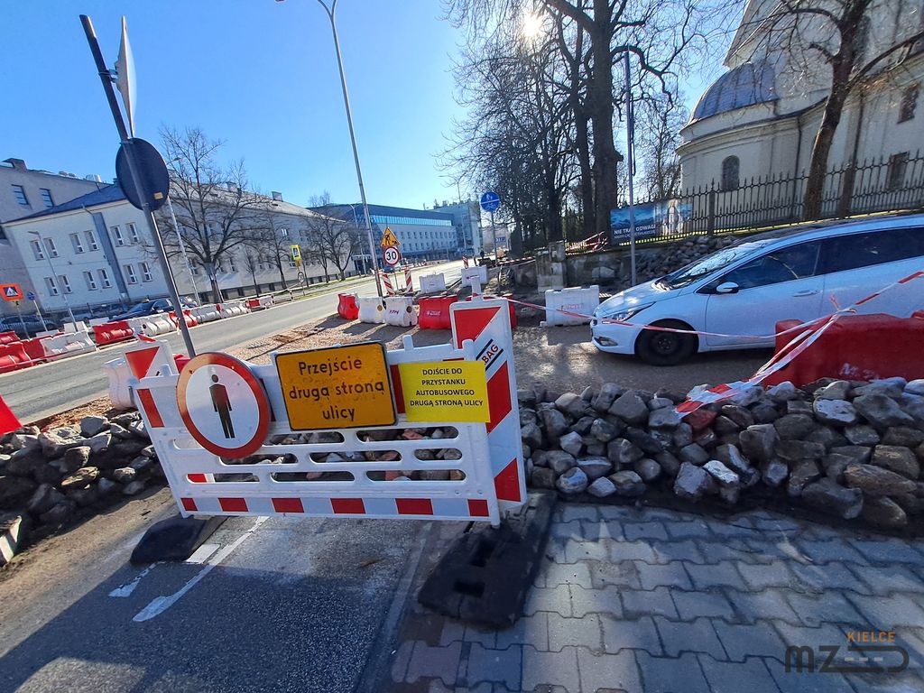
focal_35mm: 13
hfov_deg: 106.2
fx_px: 347
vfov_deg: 89.9
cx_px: 462
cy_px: 346
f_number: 2.2
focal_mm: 1.42
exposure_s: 1/1312
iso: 40
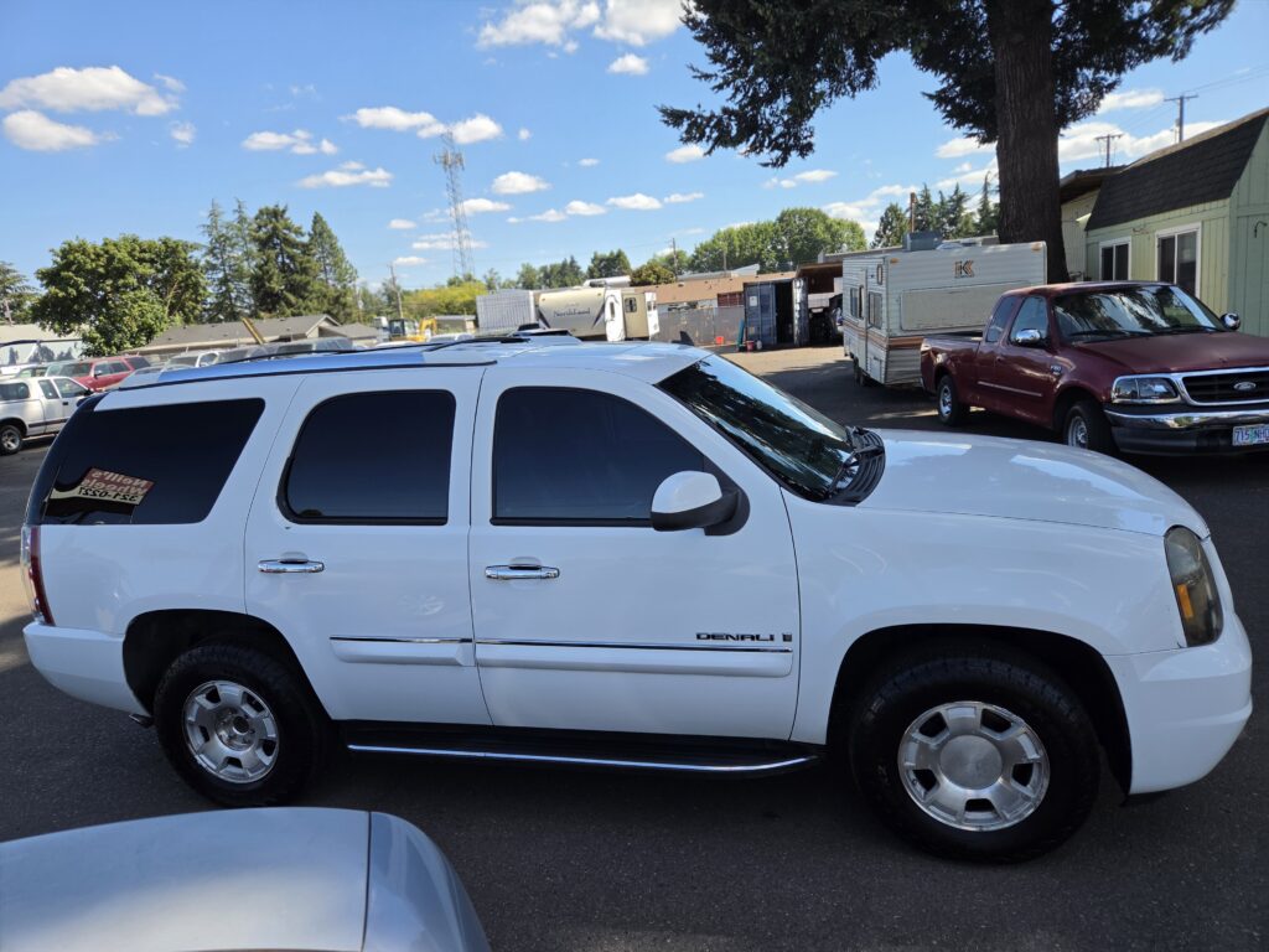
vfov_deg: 58.9
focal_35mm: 23
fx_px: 843
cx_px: 634
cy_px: 476
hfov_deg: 73.9
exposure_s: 1/2897
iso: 80
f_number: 1.8
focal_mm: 5.4
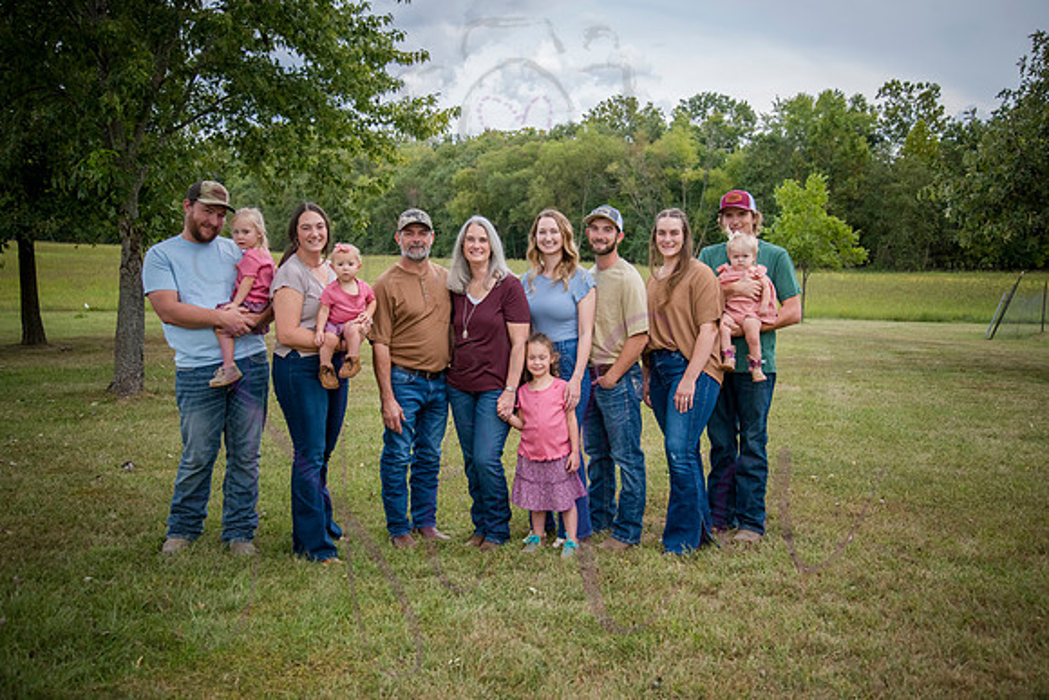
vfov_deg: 35.1
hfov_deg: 50.7
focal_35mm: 38
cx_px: 524
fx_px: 1107
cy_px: 350
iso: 400
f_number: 5.6
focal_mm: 38
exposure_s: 1/500
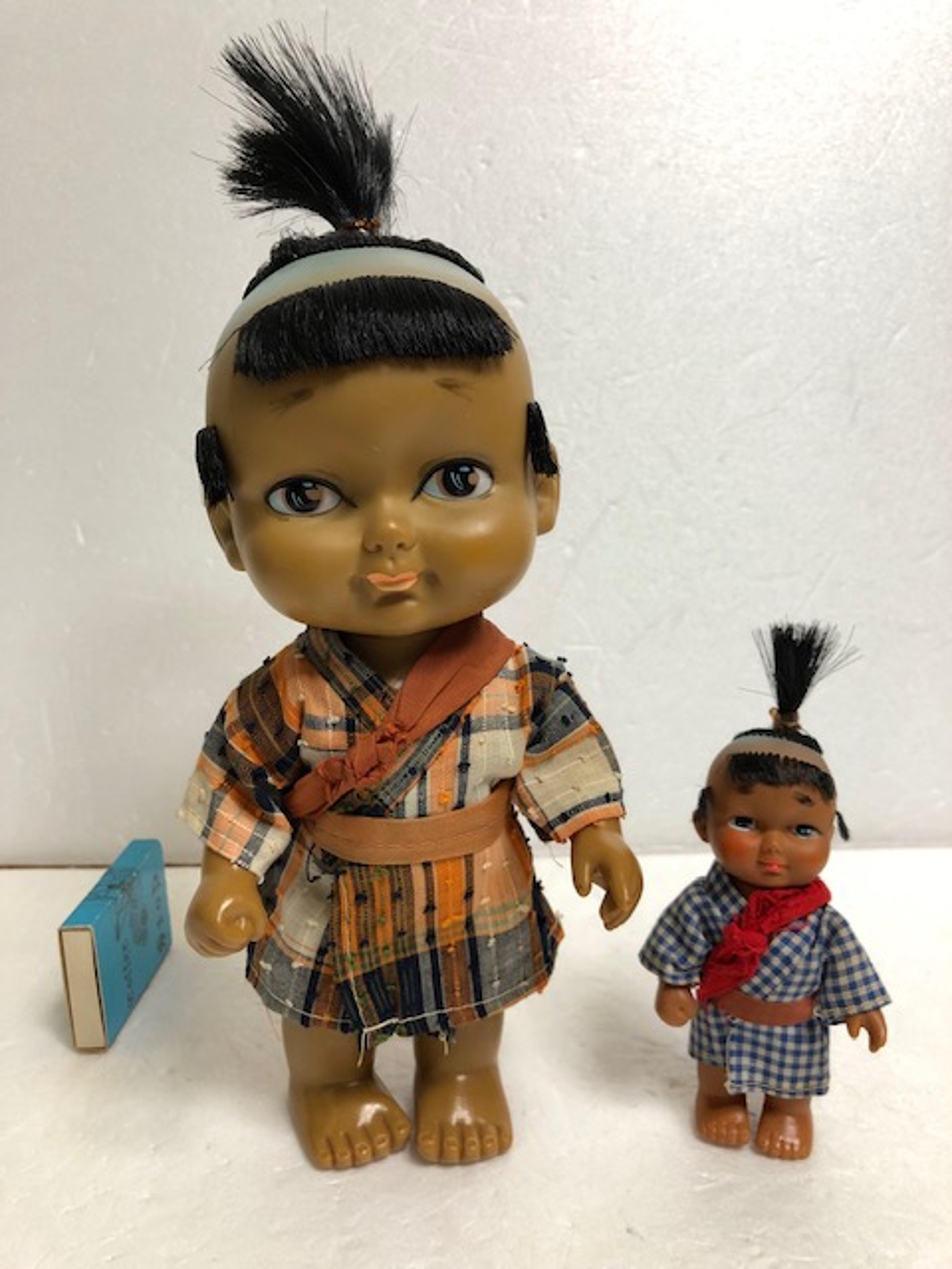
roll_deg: +0.4
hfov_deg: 49.7
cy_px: 634
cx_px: 476
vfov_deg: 63.4
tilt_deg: -12.1
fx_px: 1027
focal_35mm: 28
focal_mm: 4
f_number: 1.8
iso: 80
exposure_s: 1/17
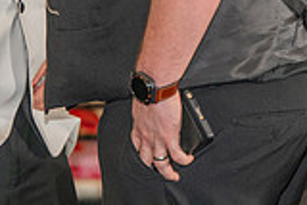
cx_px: 13
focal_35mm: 334
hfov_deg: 6.1
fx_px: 2851
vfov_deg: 4.1
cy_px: -145
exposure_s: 1/125
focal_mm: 92
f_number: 2.8
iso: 1000
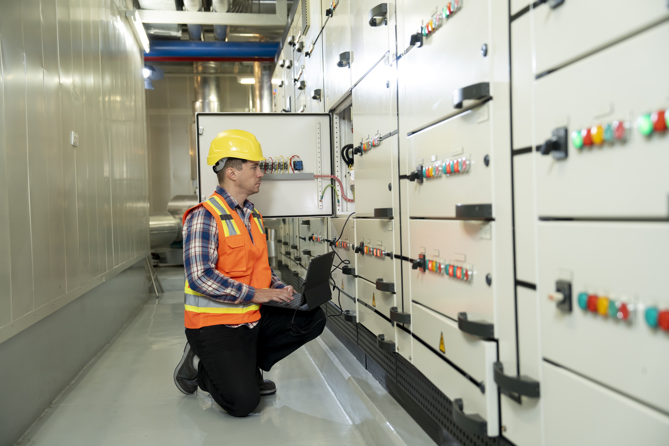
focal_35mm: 39
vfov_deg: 34.2
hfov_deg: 49.6
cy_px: 223
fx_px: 725
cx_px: 334
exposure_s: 1/160
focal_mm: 39
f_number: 2.8
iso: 640
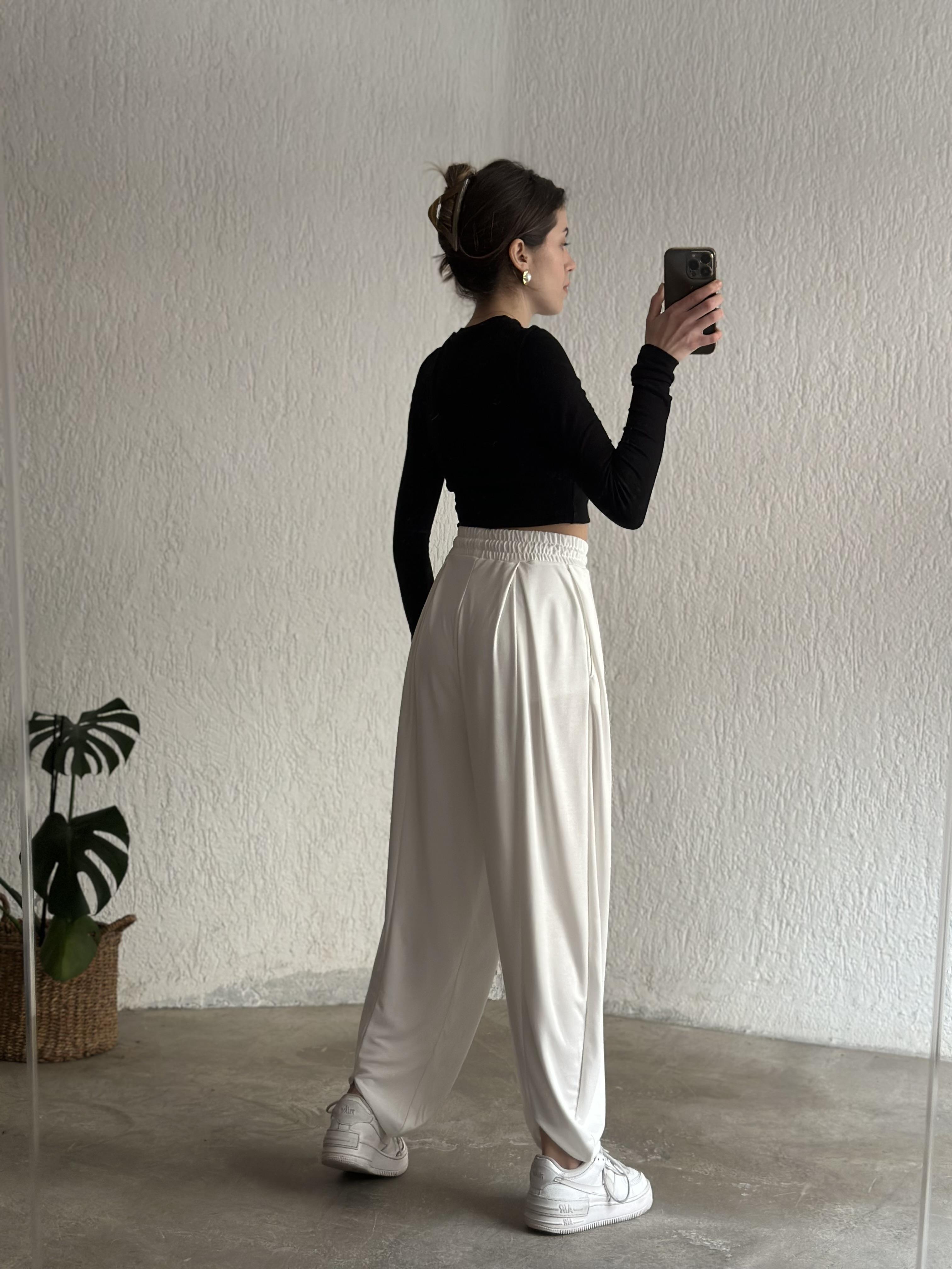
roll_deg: -0.5
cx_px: 476
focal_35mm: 48
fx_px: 1760
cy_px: 634
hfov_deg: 30.3
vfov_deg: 39.7
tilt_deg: -21.7
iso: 125
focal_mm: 6.86
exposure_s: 1/65
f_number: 1.78
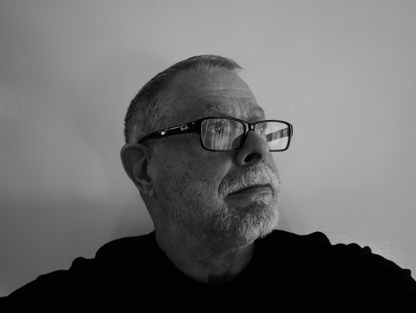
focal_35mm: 30
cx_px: 208
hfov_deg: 59.9
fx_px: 361
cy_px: 156
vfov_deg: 46.8
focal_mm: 15
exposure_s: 1/60
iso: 640
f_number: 3.8
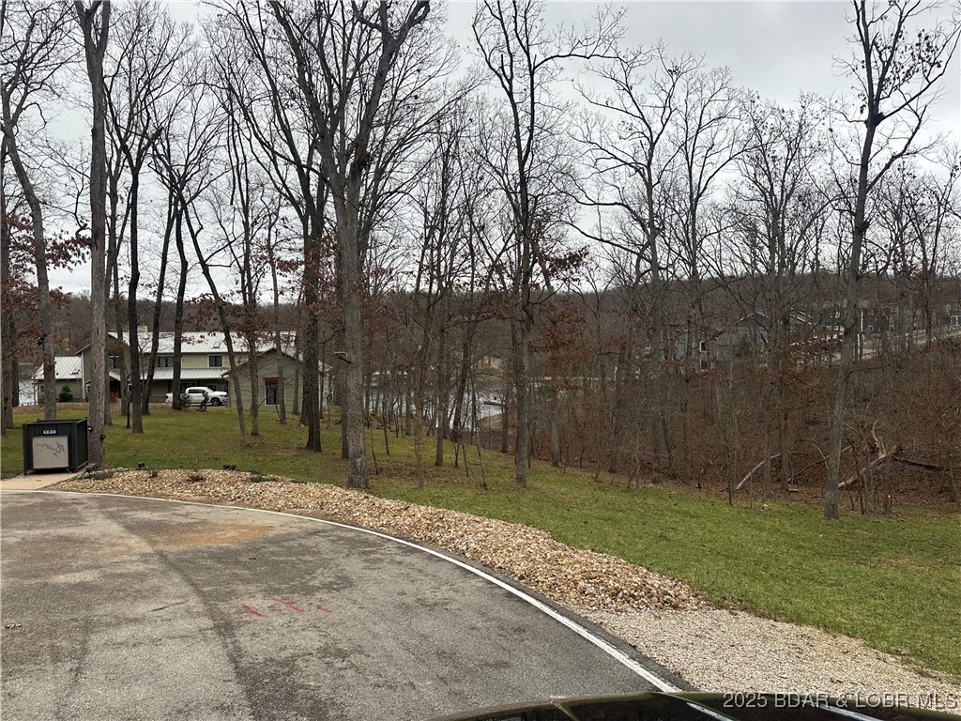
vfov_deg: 56.8
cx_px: 480
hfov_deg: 71.6
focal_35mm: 24
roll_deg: +1.0
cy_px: 360
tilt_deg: -2.7
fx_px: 666
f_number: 1.78
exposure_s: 1/535
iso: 80
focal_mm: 6.86
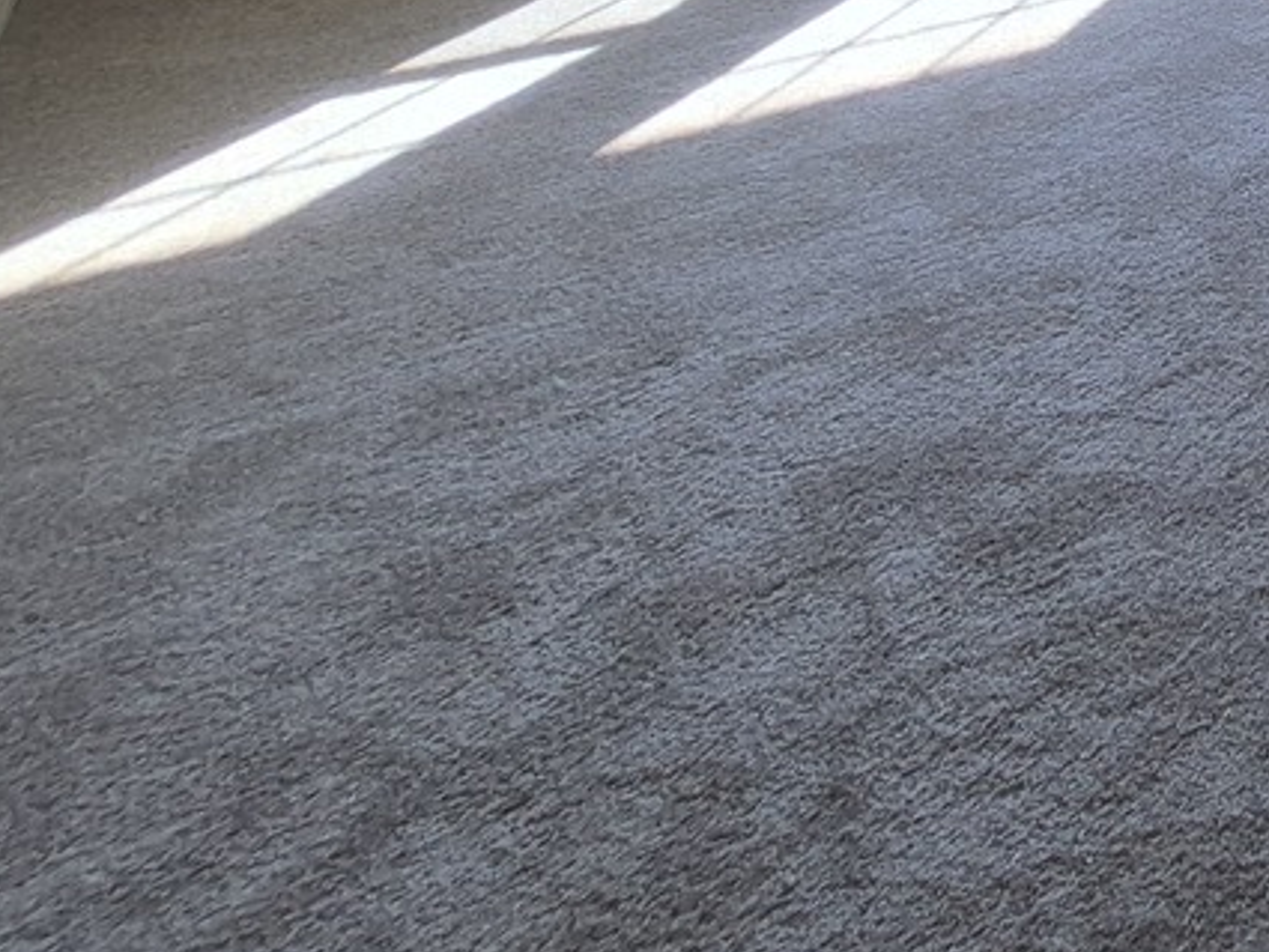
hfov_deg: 27.2
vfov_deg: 25.0
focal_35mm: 44
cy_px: -483
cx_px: 1968
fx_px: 1613
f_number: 2.2
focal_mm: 1.74
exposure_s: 1/159
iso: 40
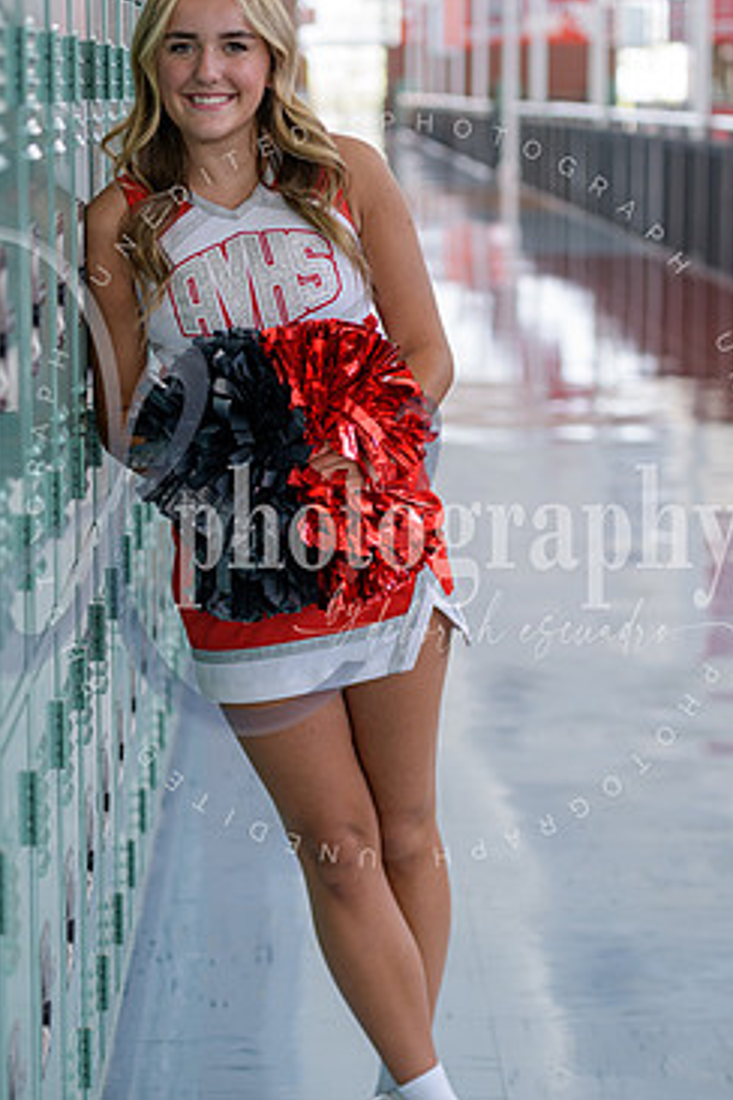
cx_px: 345
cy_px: 481
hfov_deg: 15.9
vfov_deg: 23.6
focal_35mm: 86
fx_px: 2626
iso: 250
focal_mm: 70
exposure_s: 1/125
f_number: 2.8
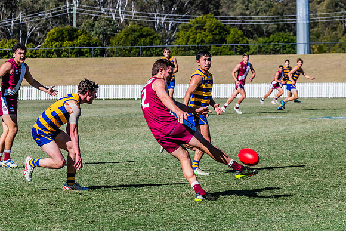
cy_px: 119
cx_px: 190
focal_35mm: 190
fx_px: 1828
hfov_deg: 10.8
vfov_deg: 7.2
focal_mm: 170
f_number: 11
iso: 800
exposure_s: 1/1600
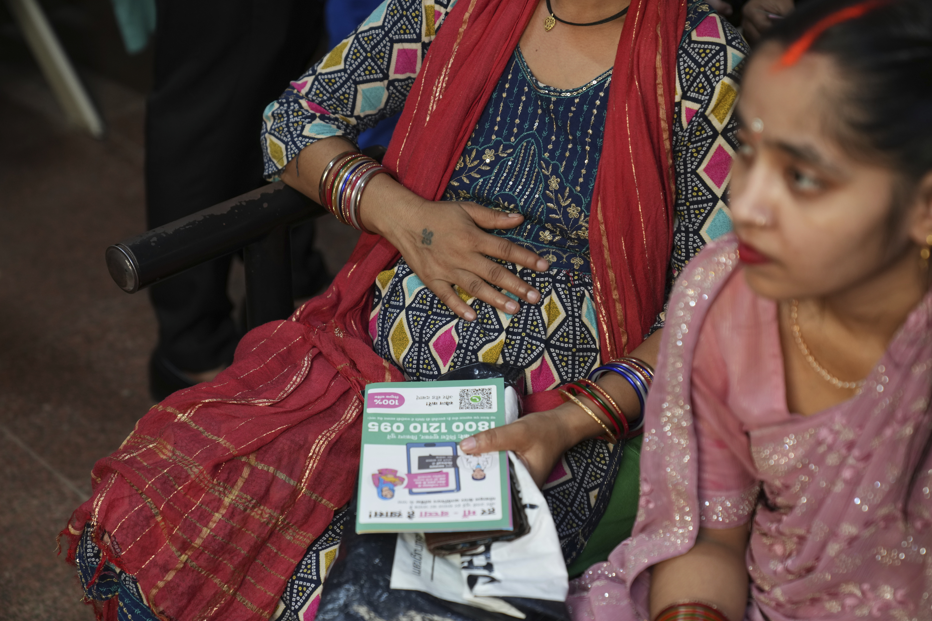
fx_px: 1838
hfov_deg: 28.5
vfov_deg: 19.2
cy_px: 308
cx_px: 467
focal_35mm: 71
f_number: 3.2
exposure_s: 1/60
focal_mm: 70
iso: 800
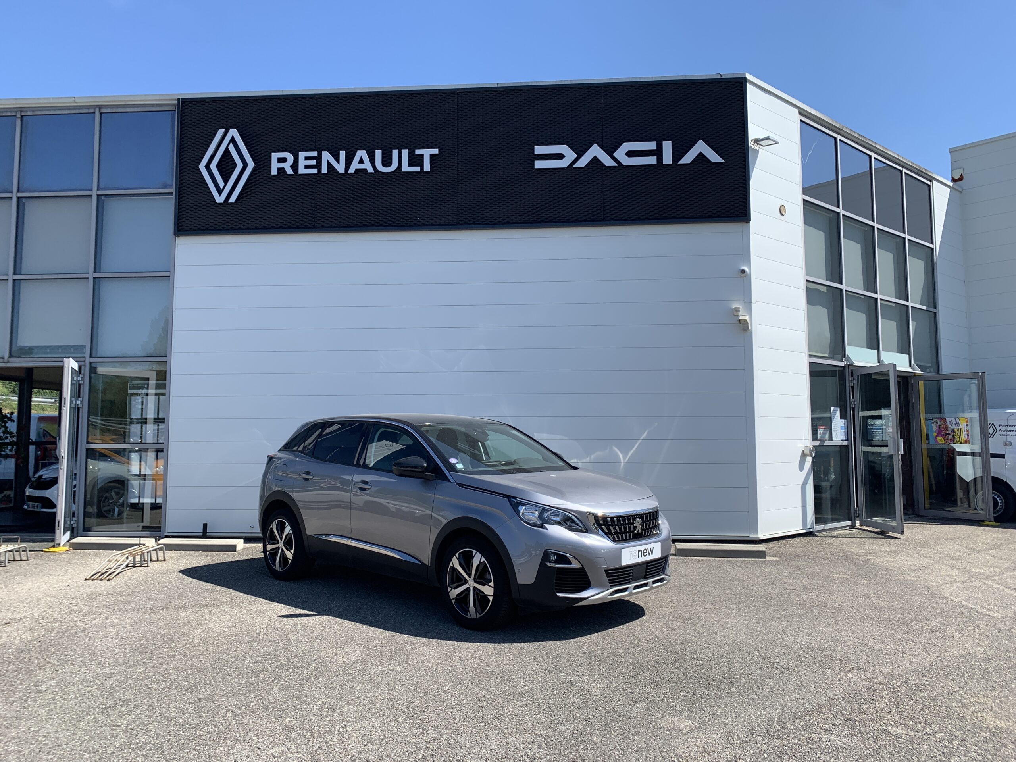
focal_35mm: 26
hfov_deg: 67.3
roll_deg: -0.4
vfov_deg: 53.1
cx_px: 508
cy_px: 381
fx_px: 763
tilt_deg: +5.5
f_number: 1.8
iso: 25
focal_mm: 4.25
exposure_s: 1/1661
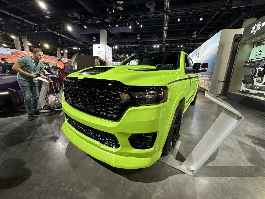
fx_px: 107
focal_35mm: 14
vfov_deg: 85.7
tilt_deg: -12.8
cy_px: 100
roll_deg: -1.9
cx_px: 132
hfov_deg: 102.1
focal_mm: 2.22
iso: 250
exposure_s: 1/103
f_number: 2.2
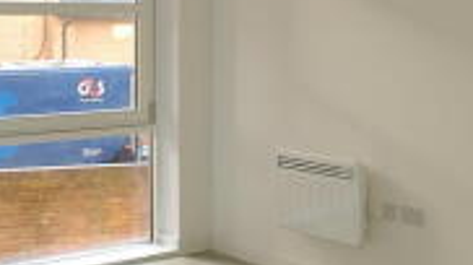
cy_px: 17
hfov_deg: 28.3
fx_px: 927
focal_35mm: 74
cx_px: 346
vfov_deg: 16.0
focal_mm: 18
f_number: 6.7
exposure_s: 1/15
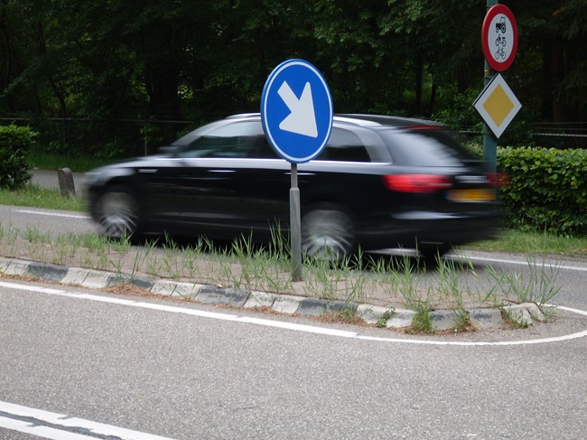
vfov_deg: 14.4
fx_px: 1746
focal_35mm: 103
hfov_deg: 19.1
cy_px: 220
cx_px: 294
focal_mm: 17.1
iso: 100
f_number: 4.8
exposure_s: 1/60
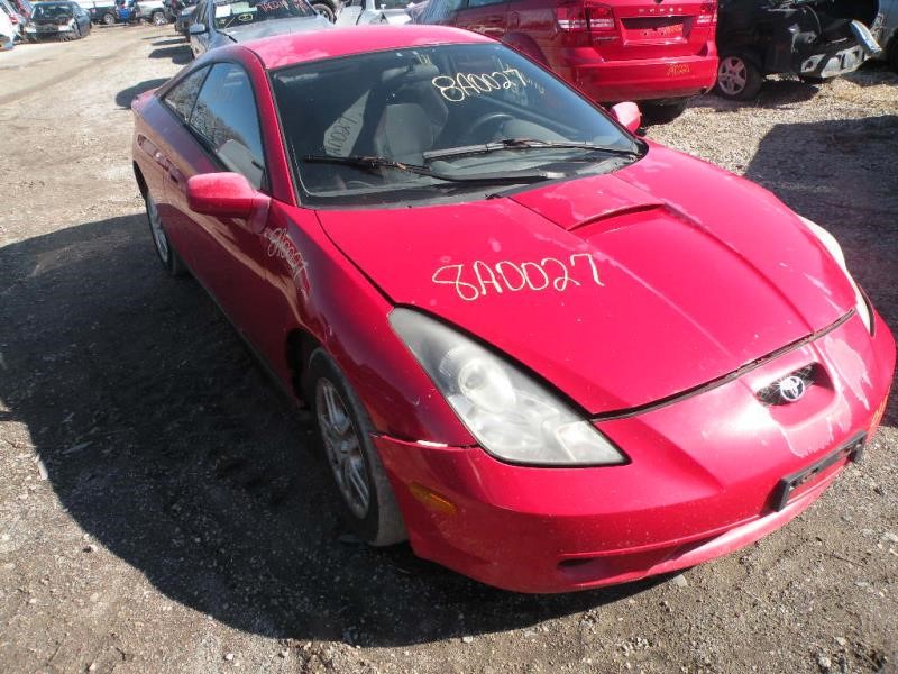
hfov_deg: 65.3
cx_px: 449
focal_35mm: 27
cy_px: 337
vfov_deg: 51.4
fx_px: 700
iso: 64
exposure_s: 1/187
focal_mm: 4.7
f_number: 5
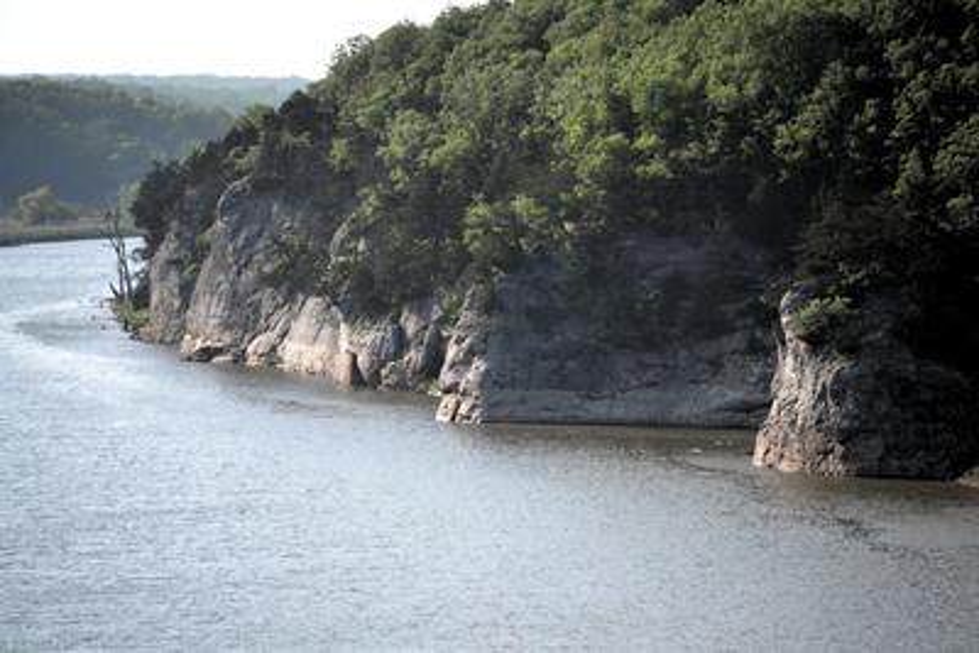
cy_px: 326
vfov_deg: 5.7
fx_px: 6529
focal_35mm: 240
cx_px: 490
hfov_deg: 8.6
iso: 400
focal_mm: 160
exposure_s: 1/800
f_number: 5.3
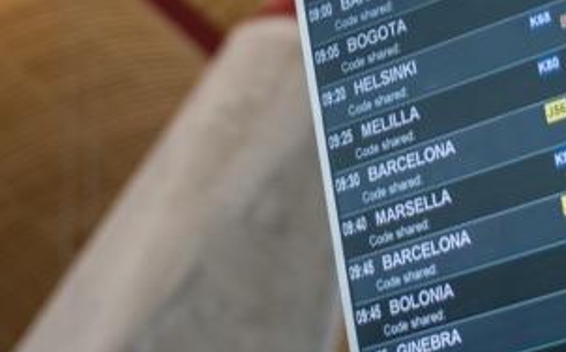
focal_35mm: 169
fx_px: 2604
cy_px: -158
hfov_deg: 12.4
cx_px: 350
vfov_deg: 7.6
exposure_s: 1/320
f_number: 1.8
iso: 500
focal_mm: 50
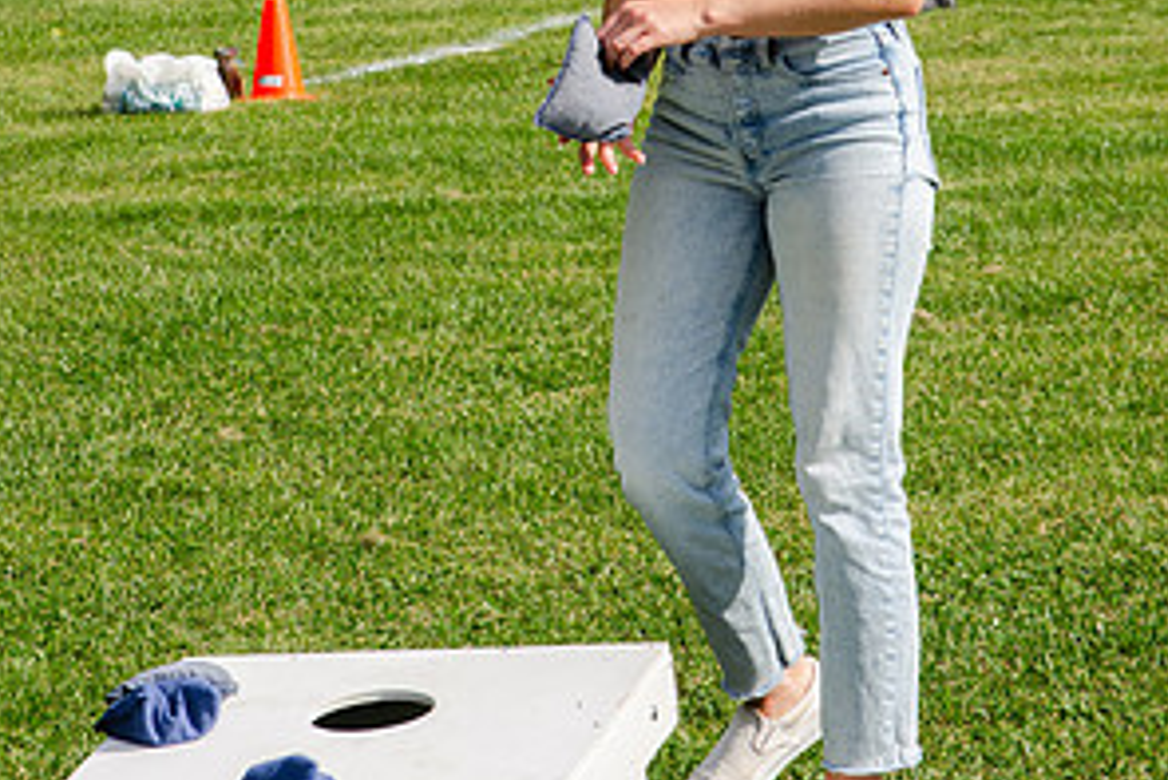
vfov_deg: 6.0
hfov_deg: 9.0
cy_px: 0
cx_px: 582
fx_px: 7401
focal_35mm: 228
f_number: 9
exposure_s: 1/320
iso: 100
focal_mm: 100
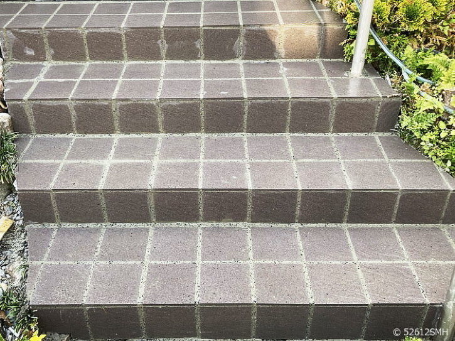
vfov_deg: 49.7
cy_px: 170
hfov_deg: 63.5
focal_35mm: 28
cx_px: 228
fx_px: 368
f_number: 1.8
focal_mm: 3.99
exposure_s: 1/121
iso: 50
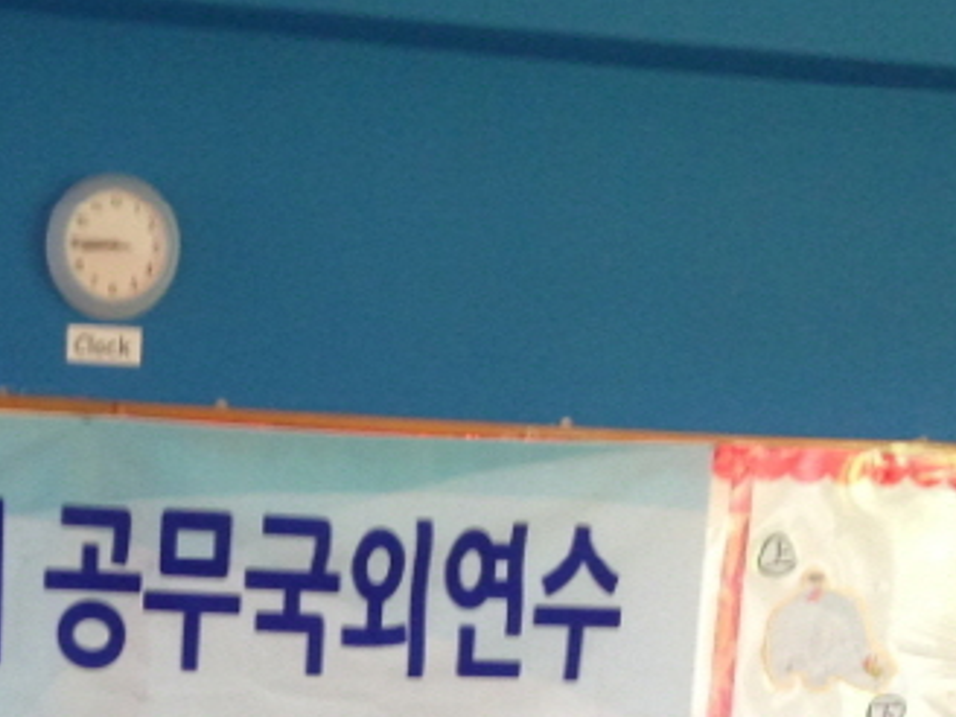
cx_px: -32
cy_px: 1087
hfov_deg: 18.5
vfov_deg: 13.5
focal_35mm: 103
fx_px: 2845
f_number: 2.4
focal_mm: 4.13
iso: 125
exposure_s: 1/20
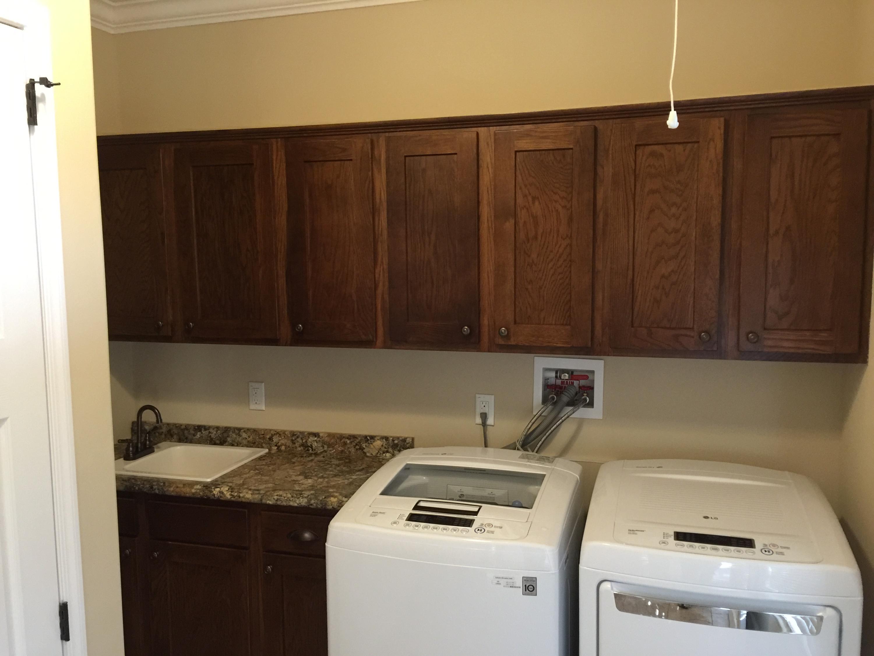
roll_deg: +2.0
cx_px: 437
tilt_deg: -7.4
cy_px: 328
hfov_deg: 61.7
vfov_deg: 48.2
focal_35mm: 29
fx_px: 732
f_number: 2.2
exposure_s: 1/15
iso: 125
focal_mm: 4.15
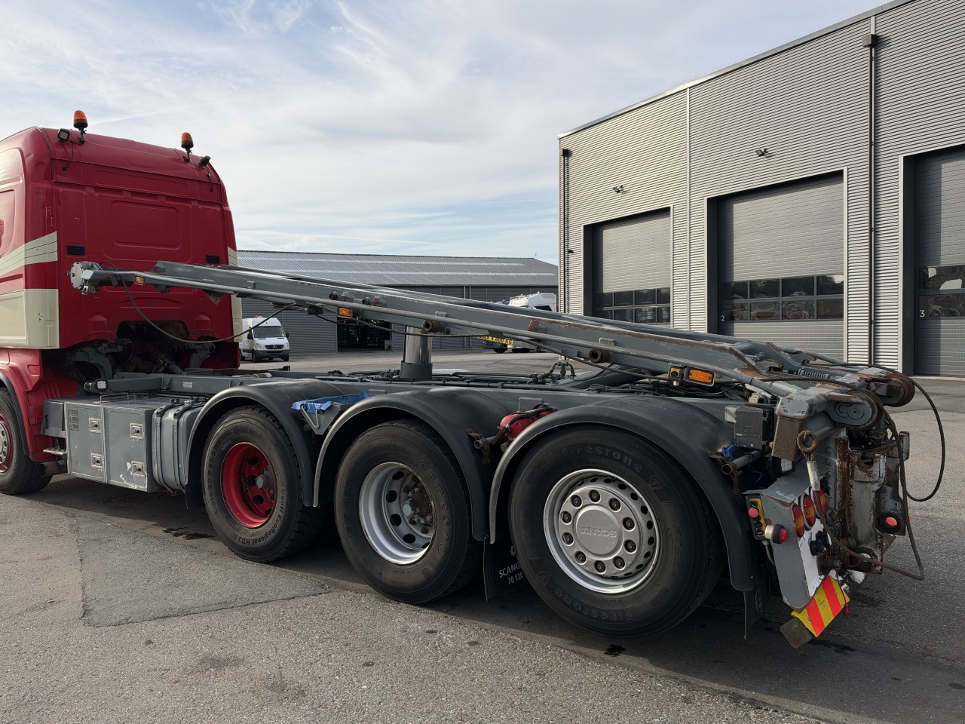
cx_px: 436
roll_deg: +1.3
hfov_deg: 65.2
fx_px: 753
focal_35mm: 27
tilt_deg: -1.9
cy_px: 358
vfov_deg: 51.4
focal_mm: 6.93
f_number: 1.8
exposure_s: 1/3534
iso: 64
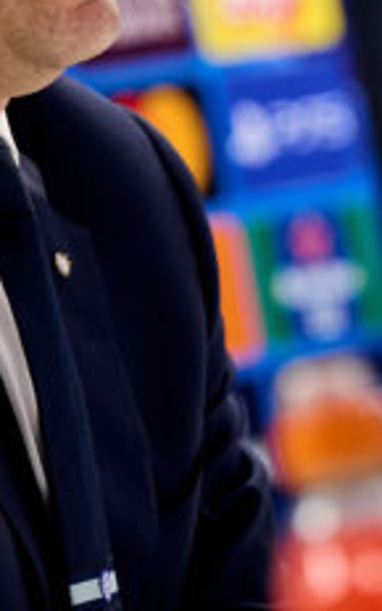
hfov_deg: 1.6
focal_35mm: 834
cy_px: 149
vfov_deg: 2.5
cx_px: 432
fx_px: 13892
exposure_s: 1/320
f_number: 2.8
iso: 720
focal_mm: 185
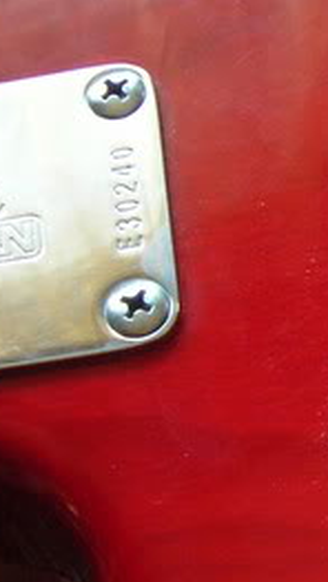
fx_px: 1948
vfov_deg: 17.0
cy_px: 219
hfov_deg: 8.8
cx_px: 747
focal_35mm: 126
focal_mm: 6.3
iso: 153
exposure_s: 1/3.9
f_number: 3.2
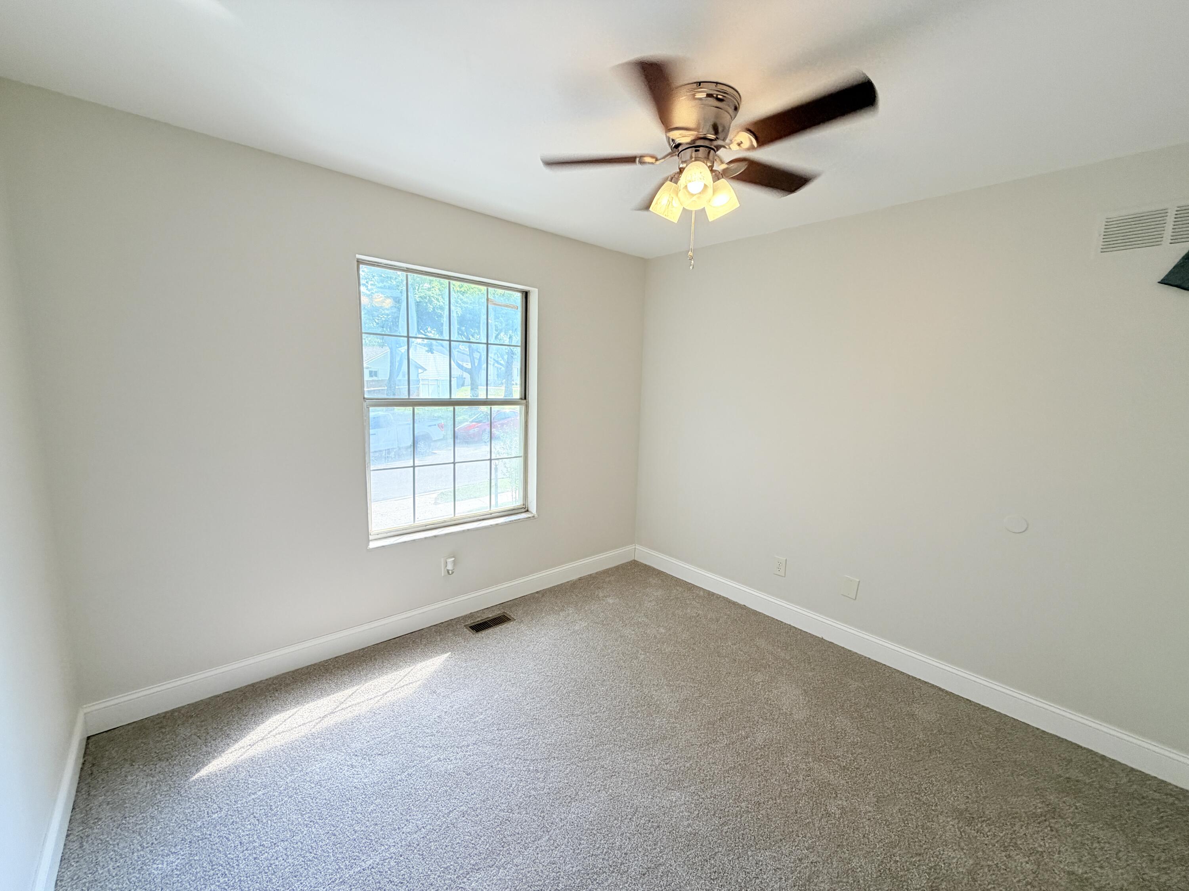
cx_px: 594
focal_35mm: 14
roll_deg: -1.7
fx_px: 481
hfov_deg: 102.1
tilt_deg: -8.5
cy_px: 446
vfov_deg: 85.7
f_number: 2.2
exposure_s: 1/120
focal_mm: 2.22
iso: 100
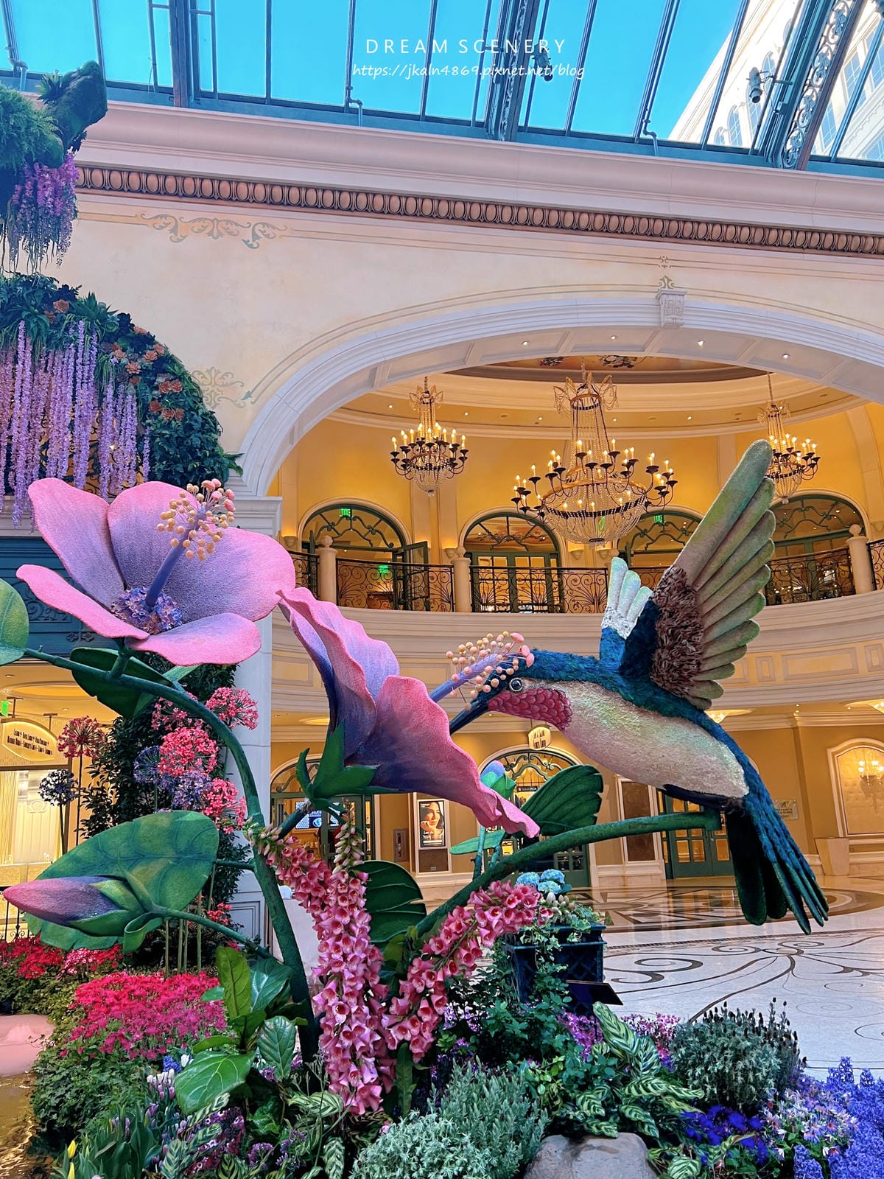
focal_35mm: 26
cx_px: 442
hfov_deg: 53.1
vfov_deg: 67.3
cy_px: 590
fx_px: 885
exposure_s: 1/60
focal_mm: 5.7
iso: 160
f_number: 1.5
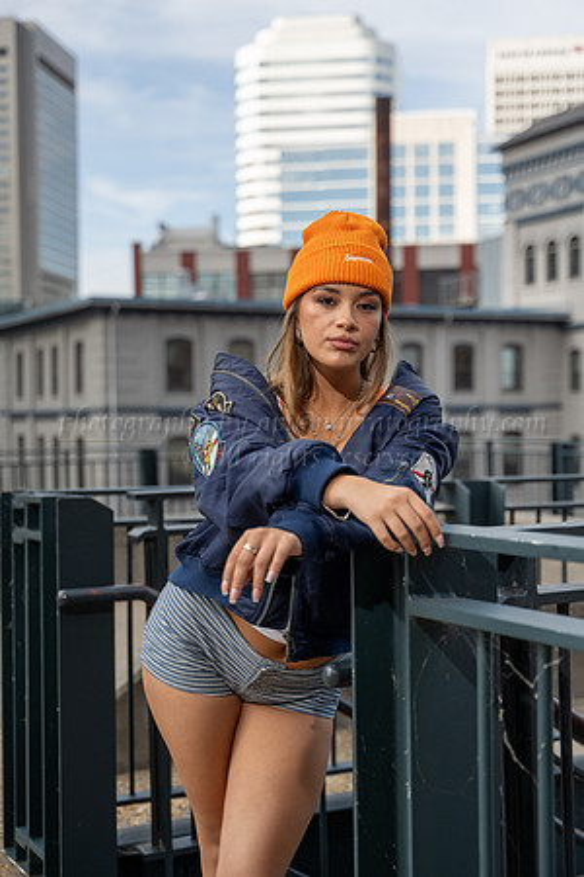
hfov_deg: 27.0
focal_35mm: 50
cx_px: 292
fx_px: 1217
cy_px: 438
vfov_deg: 39.6
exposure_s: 1/5000
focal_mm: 50
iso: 400
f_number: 2.8
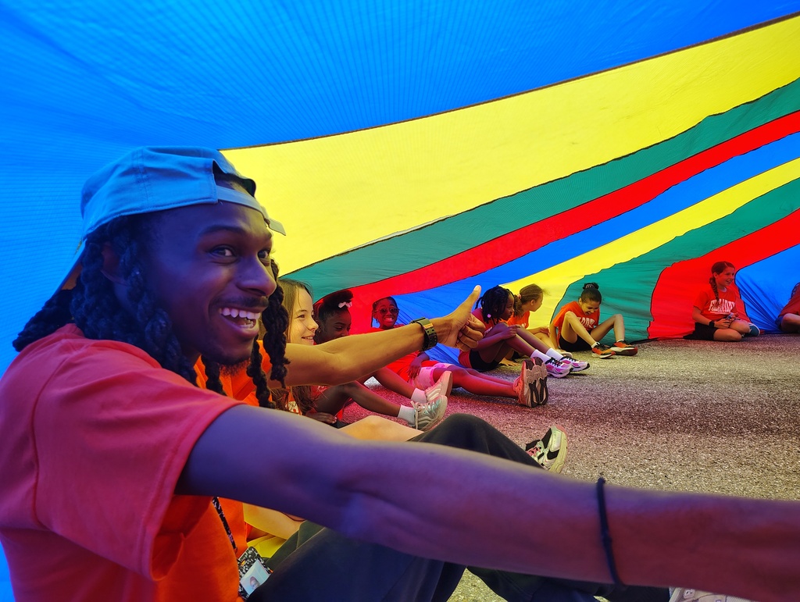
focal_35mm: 24
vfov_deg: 56.9
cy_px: 301
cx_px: 400
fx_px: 555
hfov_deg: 71.5
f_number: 1.8
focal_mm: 5.56
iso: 136
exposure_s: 1/120
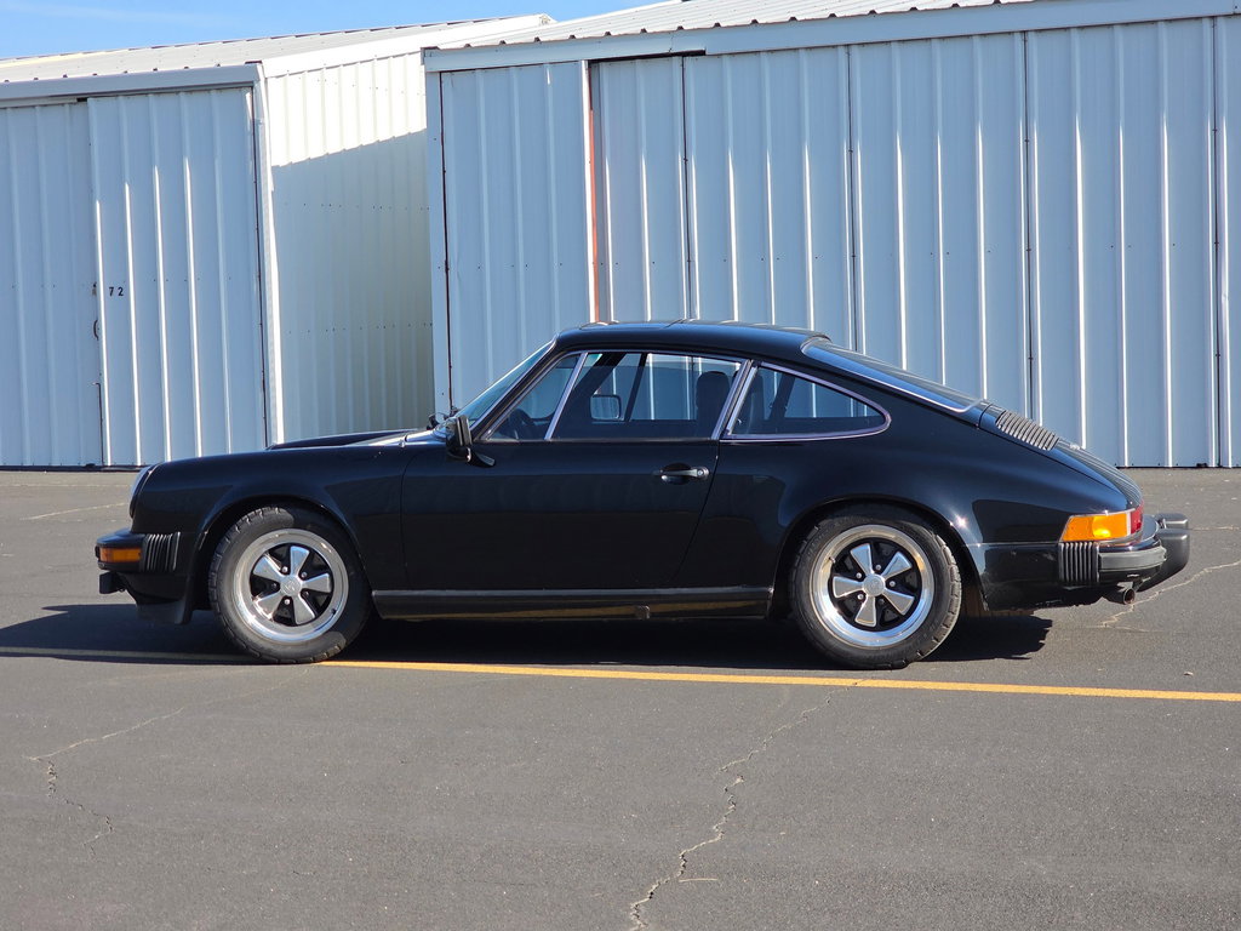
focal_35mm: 69
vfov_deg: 21.3
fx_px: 2474
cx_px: 620
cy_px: 466
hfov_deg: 28.2
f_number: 2.4
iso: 64
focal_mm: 7.9
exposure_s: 1/2000
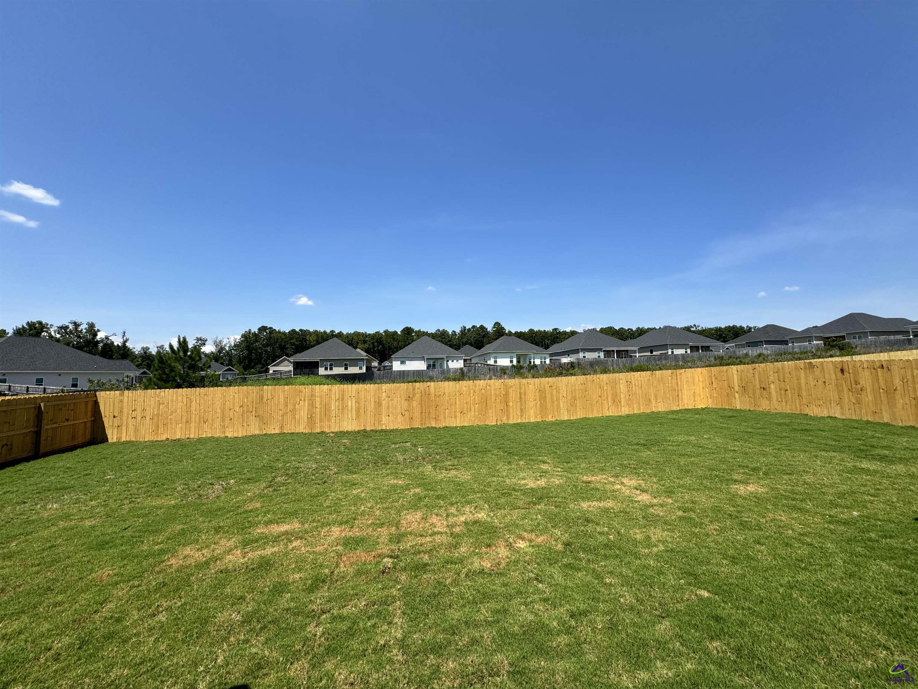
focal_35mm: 14
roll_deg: +0.8
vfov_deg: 85.7
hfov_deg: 102.1
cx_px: 459
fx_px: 371
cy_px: 344
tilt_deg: +6.0
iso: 50
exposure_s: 1/2208
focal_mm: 2.22
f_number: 2.2
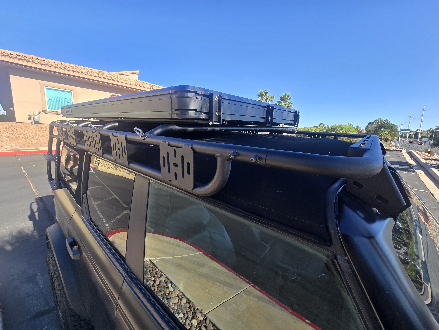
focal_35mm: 13
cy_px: 165
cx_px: 220
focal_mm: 2.2
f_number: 2.2
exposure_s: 1/796
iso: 50
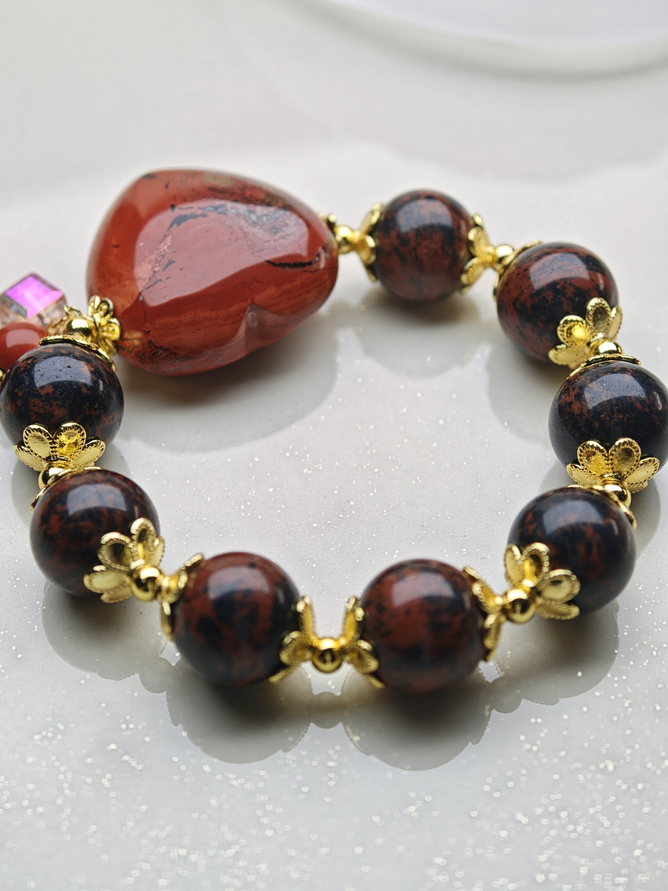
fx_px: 1955
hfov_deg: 19.4
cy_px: 446
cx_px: 334
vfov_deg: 25.7
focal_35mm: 76
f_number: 2.1
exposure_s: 1/239
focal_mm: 16.53
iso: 80
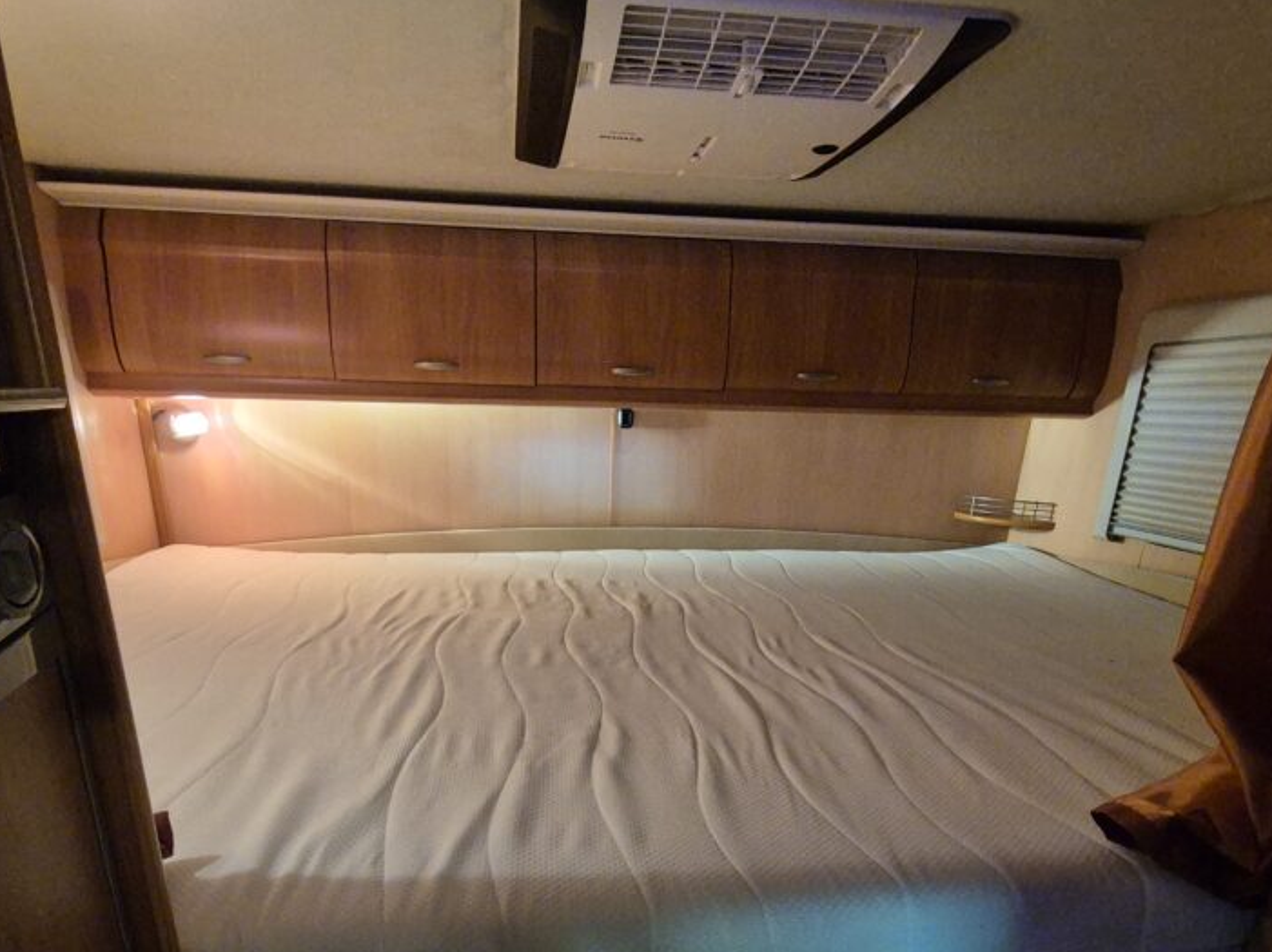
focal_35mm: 19
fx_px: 698
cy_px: 662
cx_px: 588
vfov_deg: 66.1
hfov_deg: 84.5
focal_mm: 2.2
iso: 1250
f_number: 2.2
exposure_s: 1/50
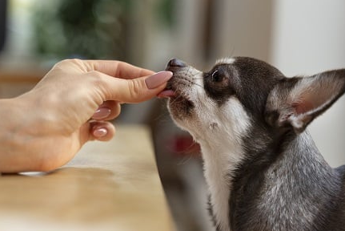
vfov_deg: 18.5
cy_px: 119
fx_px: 710
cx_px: 197
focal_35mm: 74
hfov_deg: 27.3
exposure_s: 1/200
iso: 1000
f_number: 2.8
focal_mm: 64
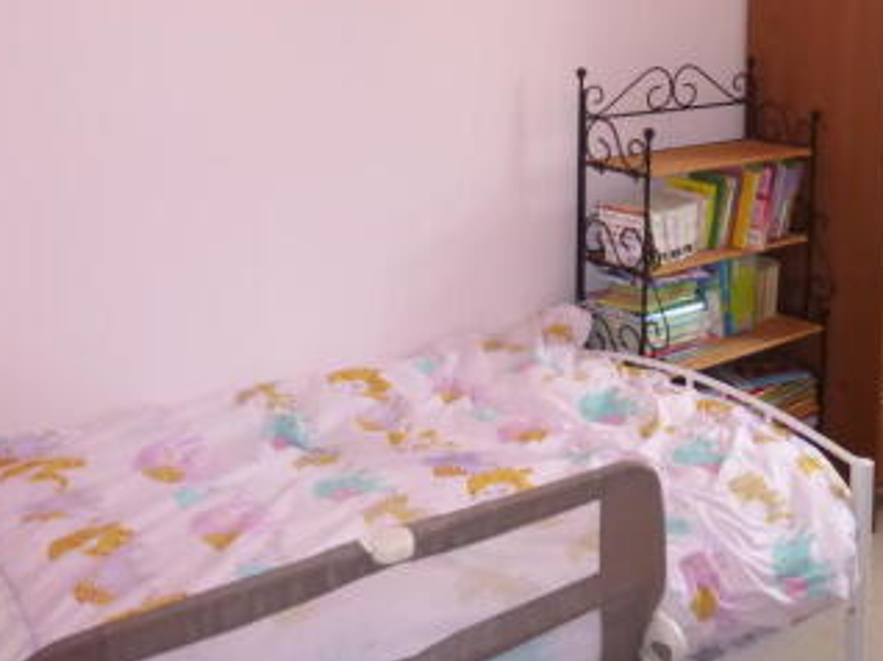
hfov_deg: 40.8
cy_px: 140
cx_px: 729
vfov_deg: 32.0
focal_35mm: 44
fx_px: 1122
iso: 400
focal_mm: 4.3
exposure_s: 1/60
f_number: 3.3
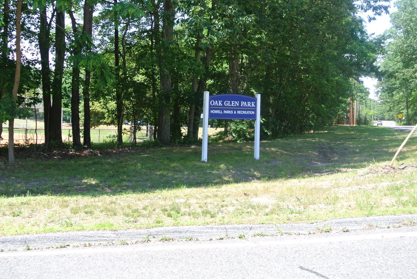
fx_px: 545
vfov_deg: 28.7
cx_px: 190
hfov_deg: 41.8
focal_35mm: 47
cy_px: 116
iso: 100
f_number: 4.2
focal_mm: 15.1
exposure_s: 1/200
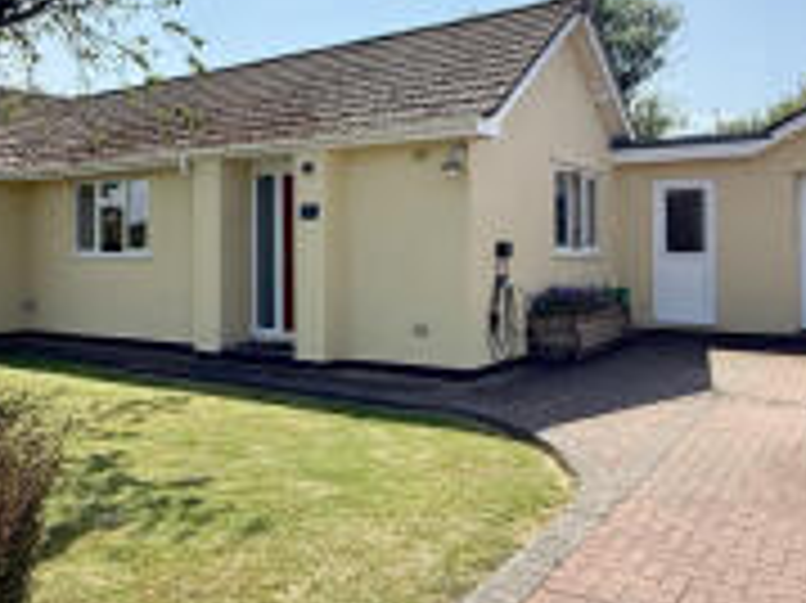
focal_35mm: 33
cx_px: 385
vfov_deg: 42.7
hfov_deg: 55.4
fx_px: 768
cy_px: 245
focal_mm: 2.22
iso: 50
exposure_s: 1/2092
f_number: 2.2
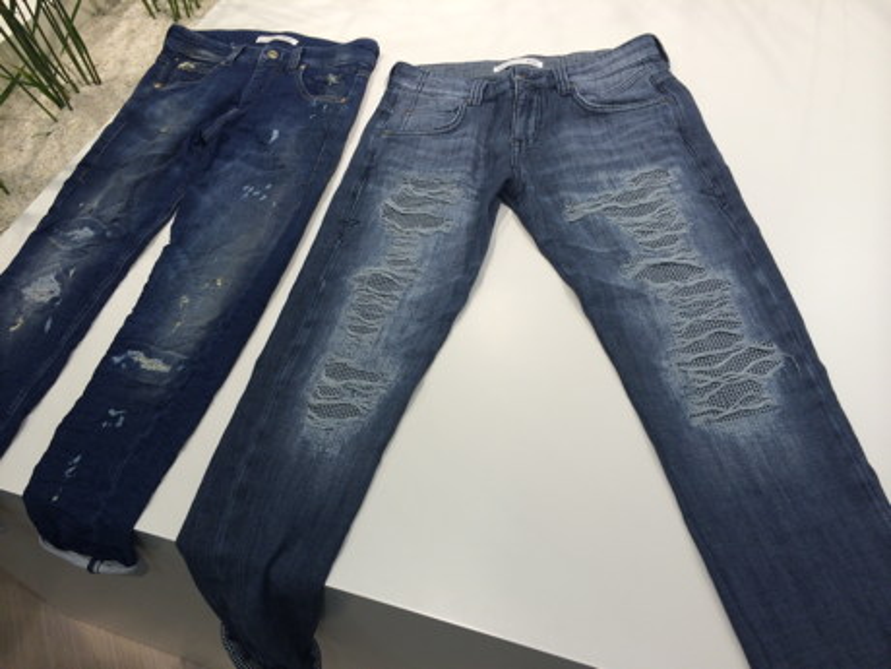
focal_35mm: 30
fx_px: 772
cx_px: 446
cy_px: 334
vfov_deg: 46.8
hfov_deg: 60.0
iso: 40
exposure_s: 1/100
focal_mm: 4.12
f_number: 2.2
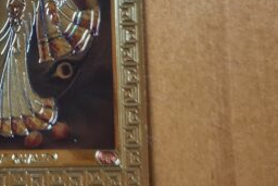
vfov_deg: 17.5
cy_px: -42
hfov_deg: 25.1
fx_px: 572
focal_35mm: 74
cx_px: -40
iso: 125
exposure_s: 1/120
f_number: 1.8
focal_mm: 5.4
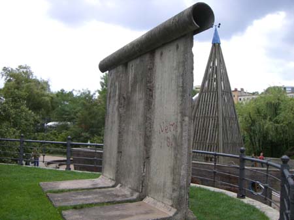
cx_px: 147
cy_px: 110
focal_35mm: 38
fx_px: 323
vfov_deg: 37.8
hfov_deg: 49.0
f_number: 2.7
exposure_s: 1/640
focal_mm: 6.2
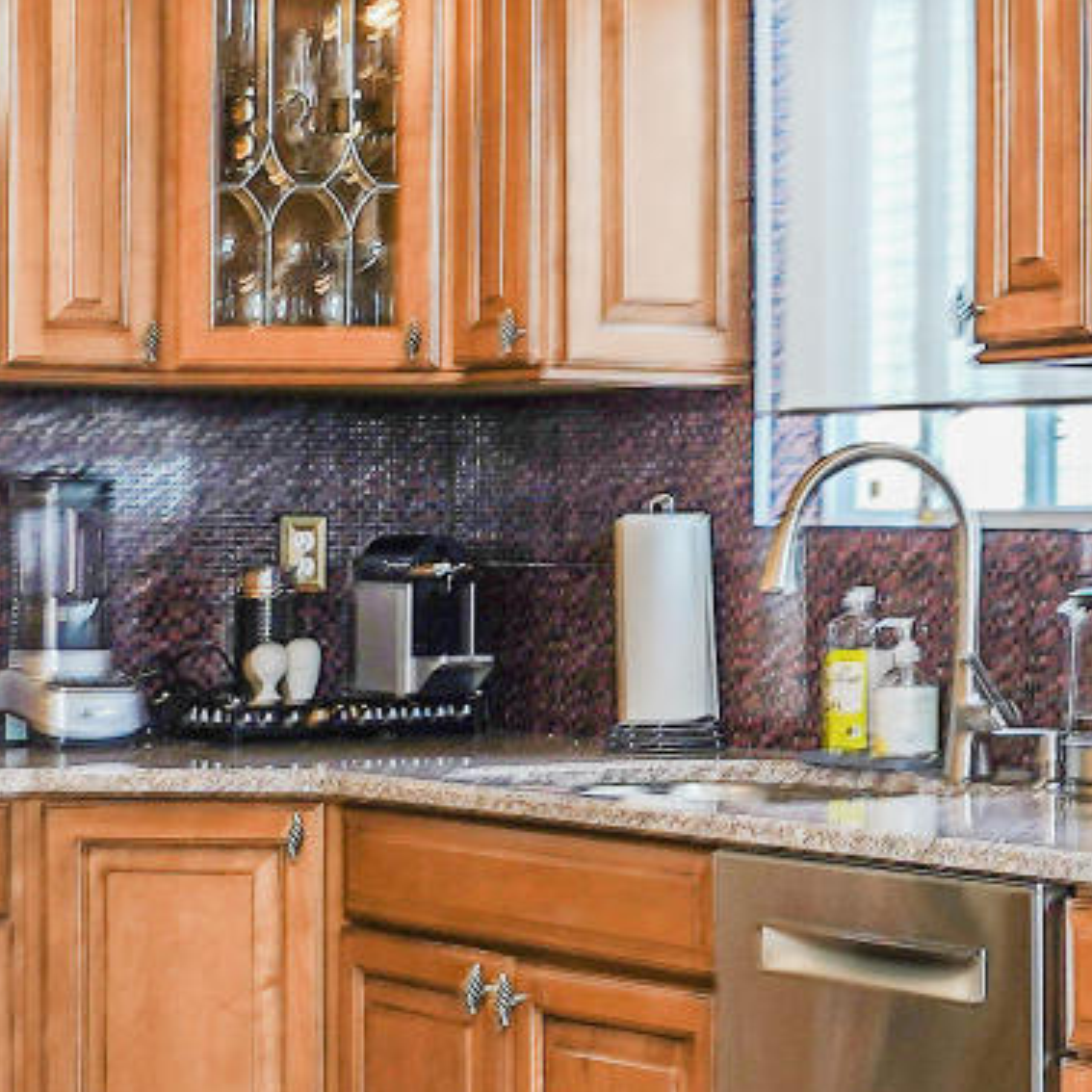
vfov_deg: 16.1
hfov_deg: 15.6
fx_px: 3855
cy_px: 482
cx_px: 1277
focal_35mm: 108
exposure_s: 1/8
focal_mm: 16
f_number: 4
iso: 50
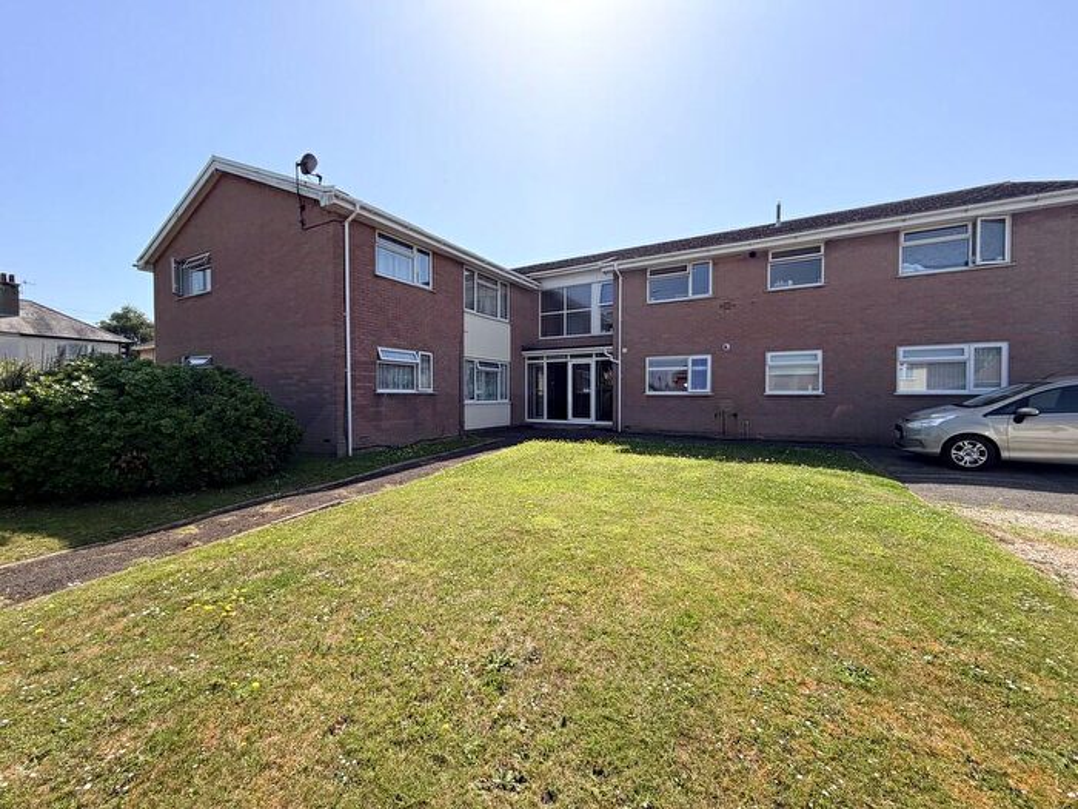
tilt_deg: -1.1
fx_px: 436
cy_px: 404
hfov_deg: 102.1
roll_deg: +0.8
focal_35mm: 14
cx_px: 539
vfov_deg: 85.7
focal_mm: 2.22
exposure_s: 1/779
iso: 20
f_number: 2.2
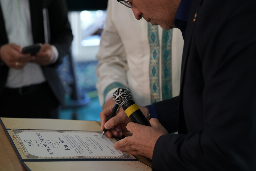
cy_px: 86
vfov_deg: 19.5
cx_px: 128
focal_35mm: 70
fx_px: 498
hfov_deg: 28.8
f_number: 2.8
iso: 2500
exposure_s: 1/160
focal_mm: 70
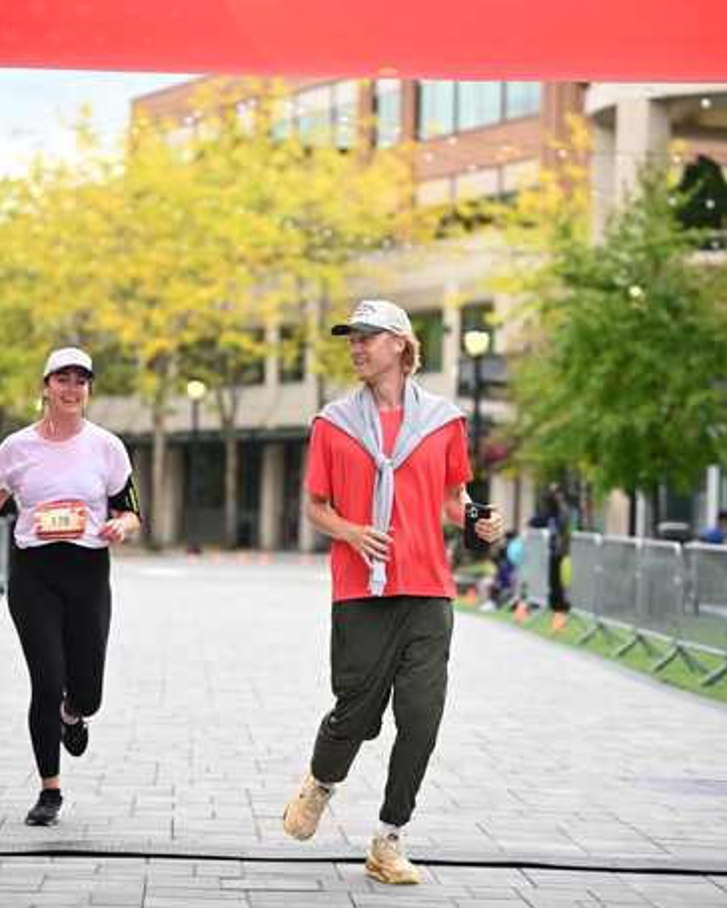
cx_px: 363
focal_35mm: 110
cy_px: 443
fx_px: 2959
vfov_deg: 17.5
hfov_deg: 14.0
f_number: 2.8
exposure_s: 1/2000
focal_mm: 97
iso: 640
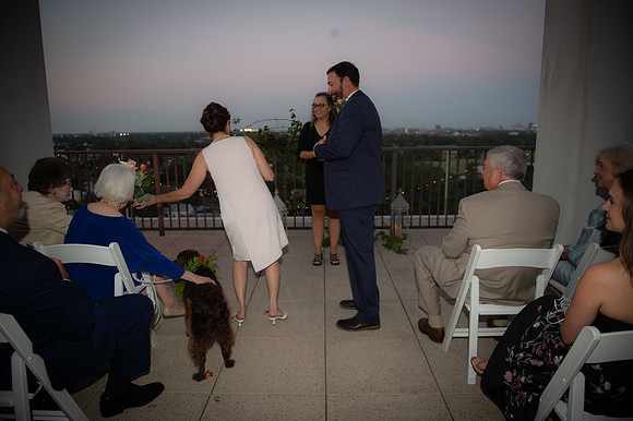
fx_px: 422
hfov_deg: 73.8
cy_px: 210
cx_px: 316
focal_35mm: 24
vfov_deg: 53.1
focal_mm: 24
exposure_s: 1/160
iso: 800
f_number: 2.8
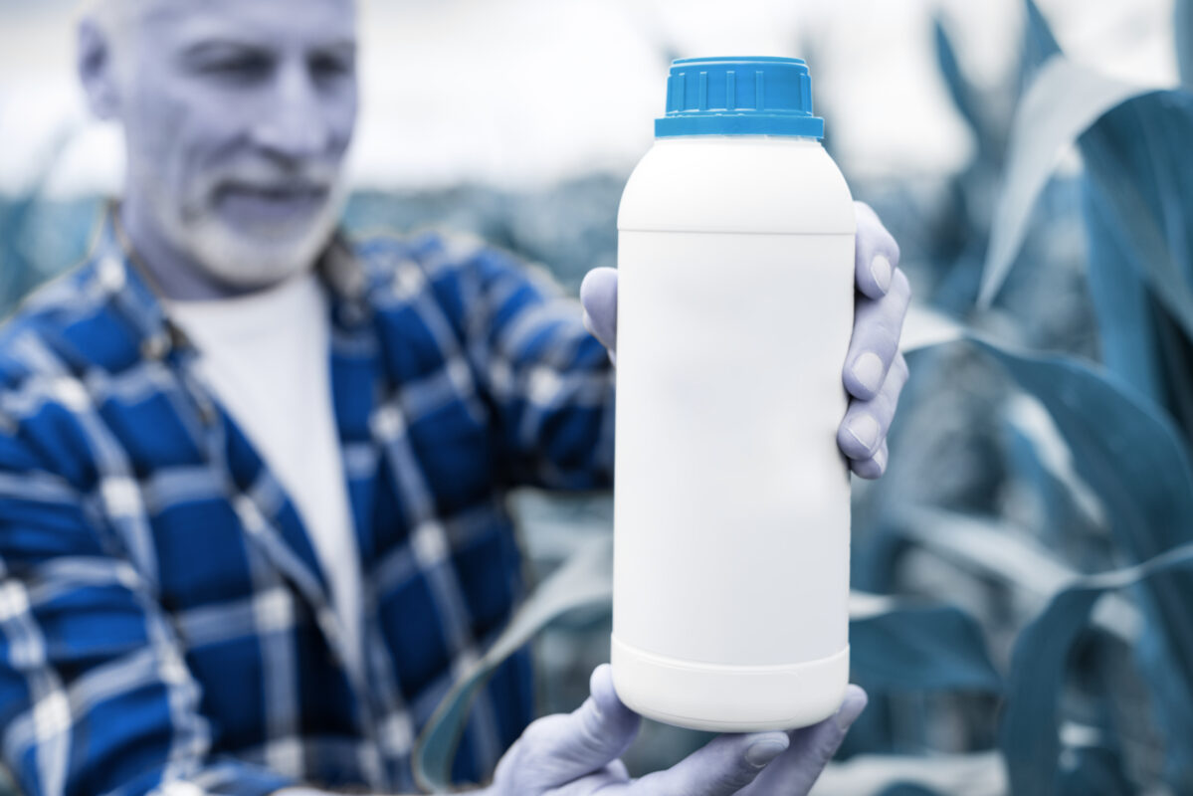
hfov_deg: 39.6
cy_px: 398
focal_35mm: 50
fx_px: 1657
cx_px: 596
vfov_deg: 27.0
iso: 100
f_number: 2.8
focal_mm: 50
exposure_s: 1/200
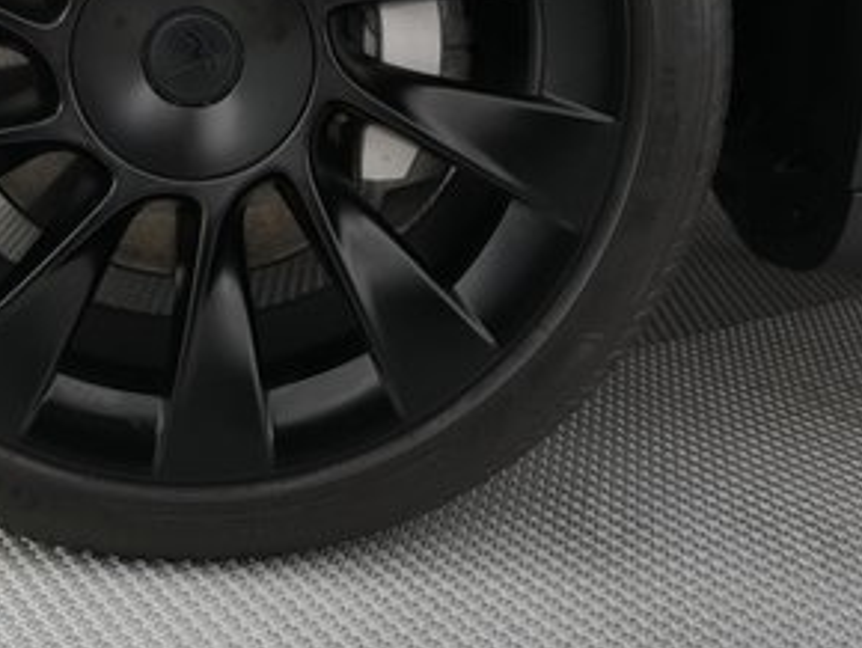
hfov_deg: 35.2
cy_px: 21
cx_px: 199
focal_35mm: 53
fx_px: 1321
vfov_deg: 26.3
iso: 5000
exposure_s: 1/125
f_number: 4.5
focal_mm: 25
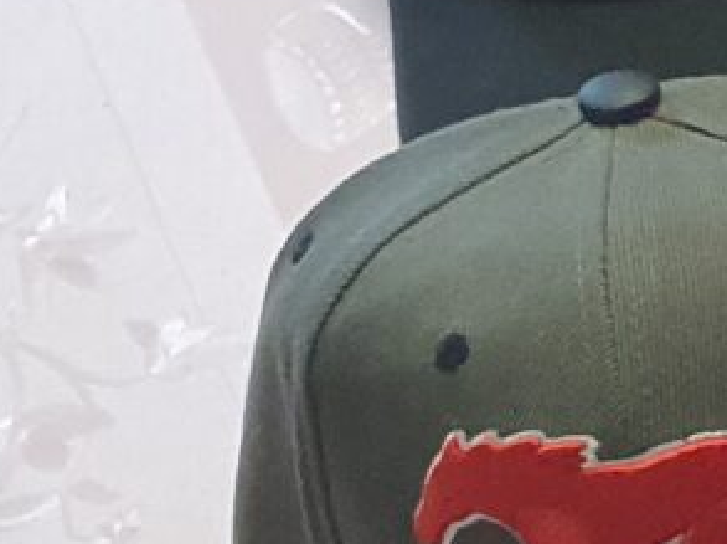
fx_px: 3818
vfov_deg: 8.1
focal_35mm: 182
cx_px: 1769
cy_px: 524
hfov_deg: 9.6
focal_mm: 4.3
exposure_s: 1/40
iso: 500
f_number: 1.5
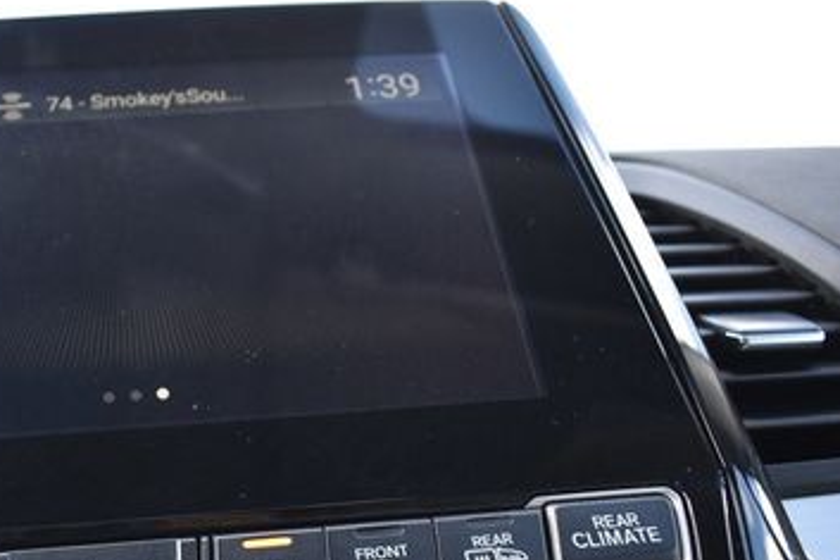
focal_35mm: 49
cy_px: 323
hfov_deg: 38.2
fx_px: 1143
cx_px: 117
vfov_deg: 27.5
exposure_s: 1/250
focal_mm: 18
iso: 640
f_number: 3.5
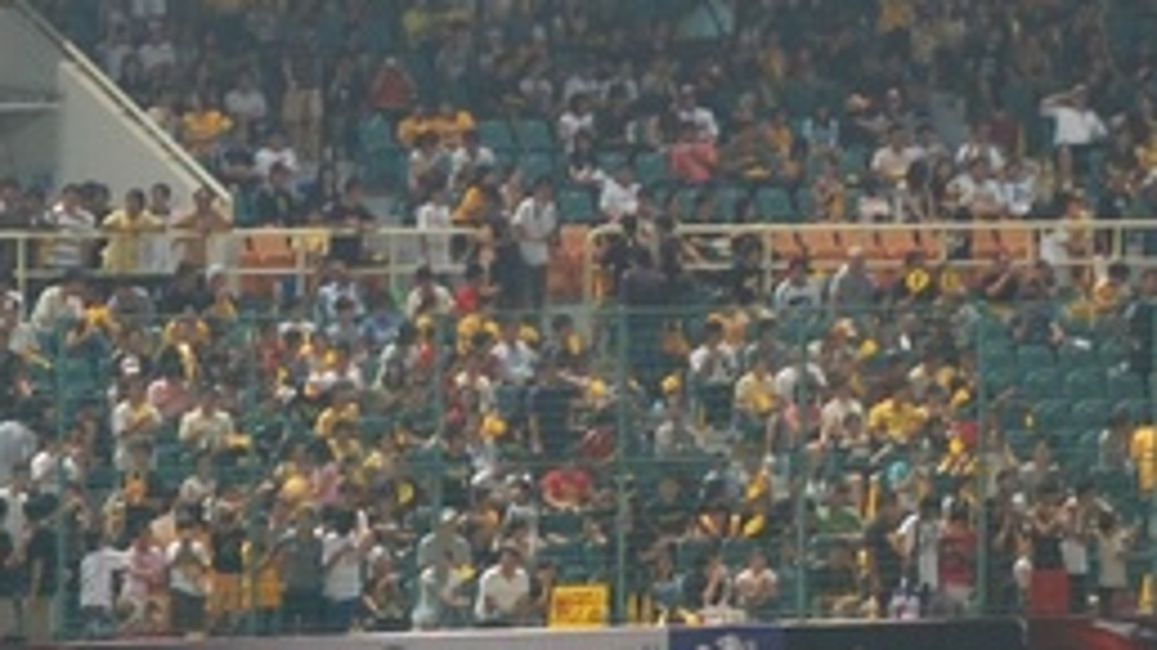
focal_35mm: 312
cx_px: -511
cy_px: 917
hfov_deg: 6.8
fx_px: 9570
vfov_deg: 3.9
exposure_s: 1/80
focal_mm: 50
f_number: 2.8
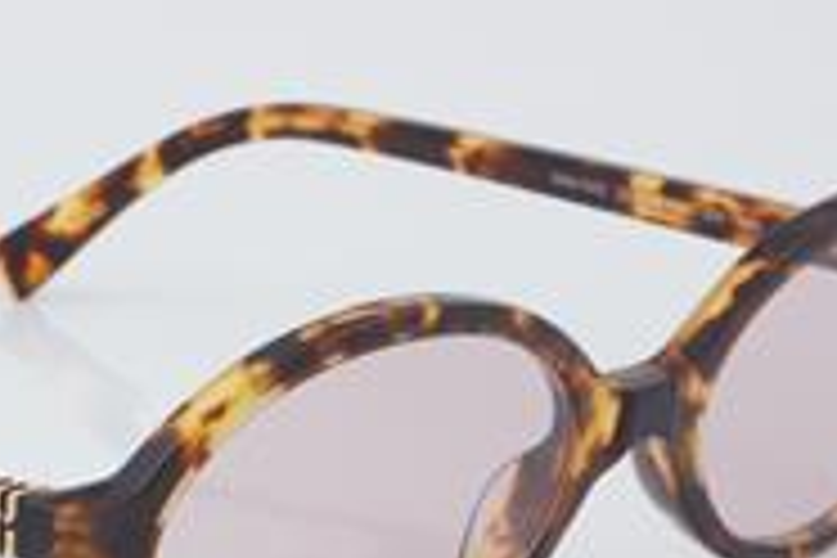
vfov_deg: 8.5
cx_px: 126
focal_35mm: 161
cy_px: 450
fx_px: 3743
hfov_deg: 12.7
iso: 100
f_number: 32
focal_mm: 50
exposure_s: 1/3
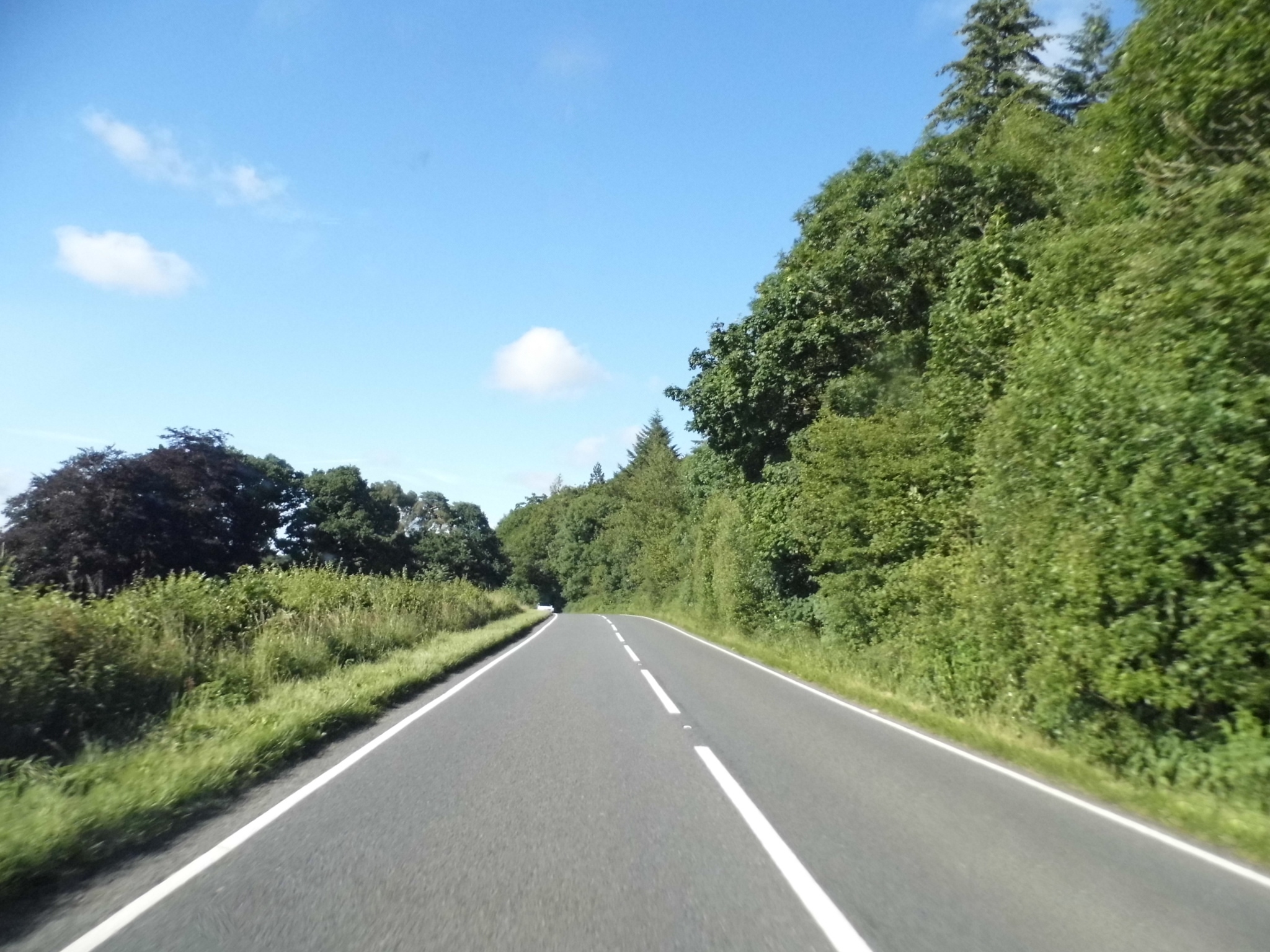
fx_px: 917
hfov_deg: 69.4
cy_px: 476
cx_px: 635
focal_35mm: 25
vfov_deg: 54.9
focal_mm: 4.5
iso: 400
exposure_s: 1/320
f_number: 8.9
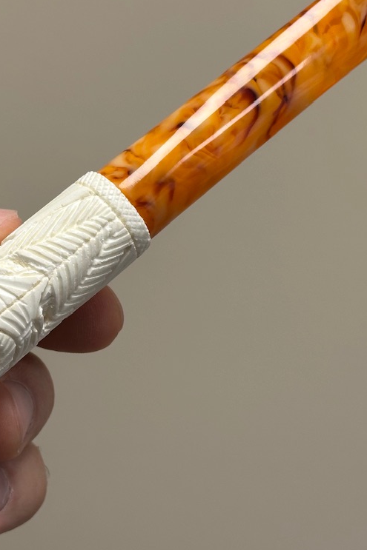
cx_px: 96
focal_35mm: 86
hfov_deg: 15.8
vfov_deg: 23.6
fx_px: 1316
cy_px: 250
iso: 50
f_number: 1.78
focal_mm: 6.86
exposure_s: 1/100
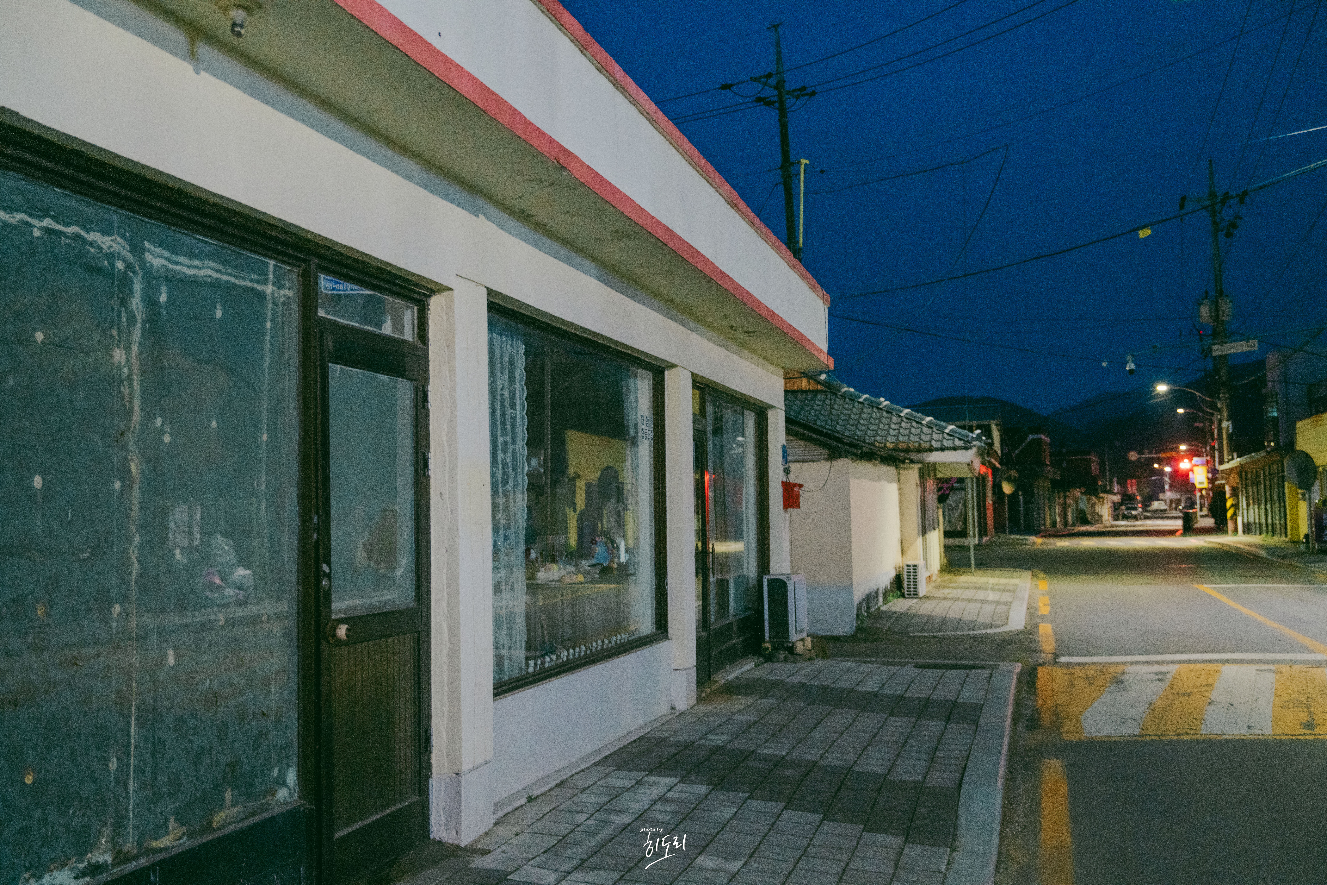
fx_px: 1364
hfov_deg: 51.9
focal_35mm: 37
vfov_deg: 35.9
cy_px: 442
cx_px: 664
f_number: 2.8
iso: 5000
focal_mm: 37
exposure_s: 1/30
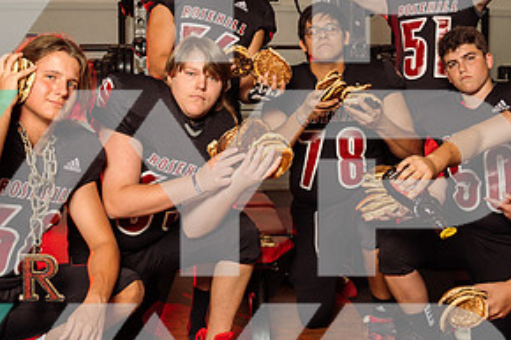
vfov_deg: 28.0
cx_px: 284
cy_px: 184
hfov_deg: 41.1
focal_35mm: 48
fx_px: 681
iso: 250
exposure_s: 1/250
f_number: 6.3
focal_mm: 24
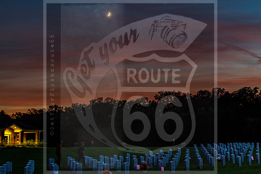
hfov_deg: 31.9
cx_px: 130
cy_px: 87
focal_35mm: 63
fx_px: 457
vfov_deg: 21.6
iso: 800
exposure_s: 1/8
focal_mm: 60
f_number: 8
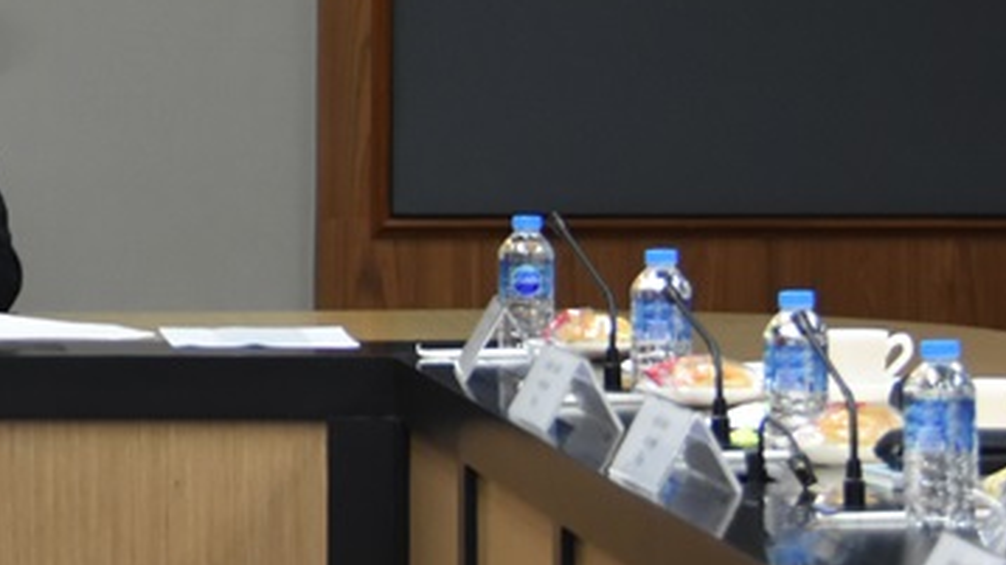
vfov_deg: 3.4
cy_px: -187
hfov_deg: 6.0
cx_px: -438
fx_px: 9492
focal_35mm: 356
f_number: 5
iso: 1250
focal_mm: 78
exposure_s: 1/60
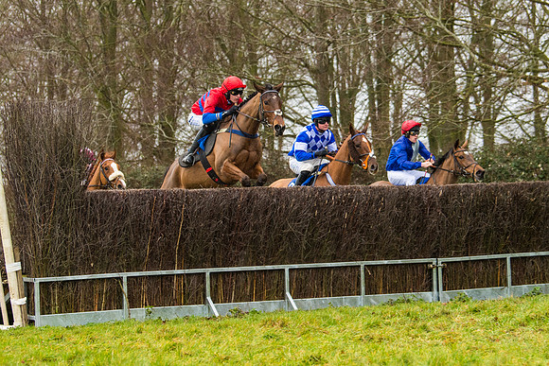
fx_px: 1982
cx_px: 313
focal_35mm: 130
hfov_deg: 15.8
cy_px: 169
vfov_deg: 10.6
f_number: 4
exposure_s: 1/1000
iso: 1000
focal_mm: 90
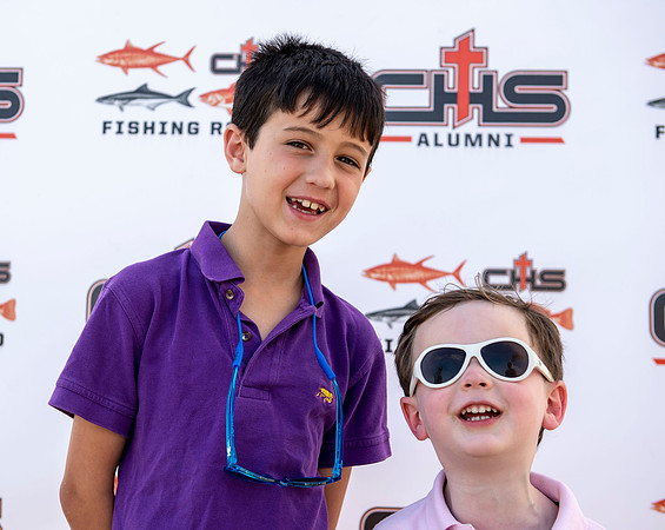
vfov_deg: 22.2
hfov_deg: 27.7
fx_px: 1348
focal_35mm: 69
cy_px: 270
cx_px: 263
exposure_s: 1/160
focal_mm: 55
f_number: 5
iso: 50
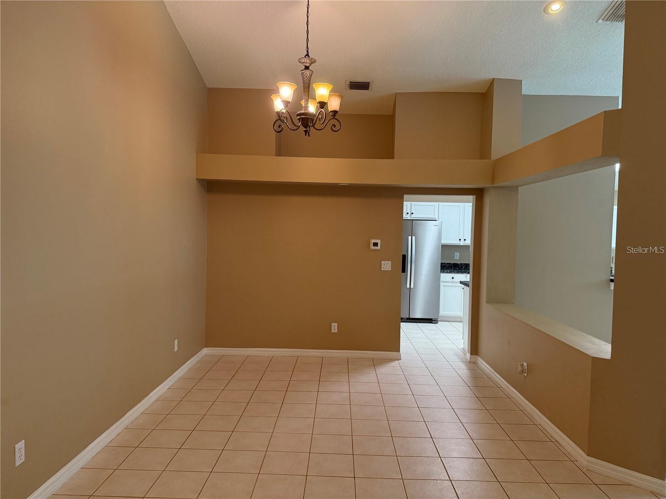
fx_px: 462
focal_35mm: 24
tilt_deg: -1.7
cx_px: 333
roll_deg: -0.8
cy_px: 250
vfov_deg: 56.8
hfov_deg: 71.6
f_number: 1.78
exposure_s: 1/120
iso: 320
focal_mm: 6.76
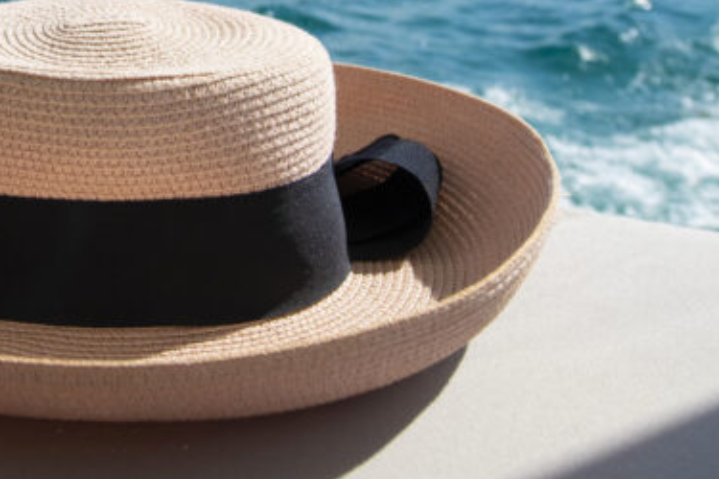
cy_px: -74
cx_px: -27
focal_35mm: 55
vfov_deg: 22.9
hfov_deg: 32.8
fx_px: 1098
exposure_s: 1/3200
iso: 500
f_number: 6.3
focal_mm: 20
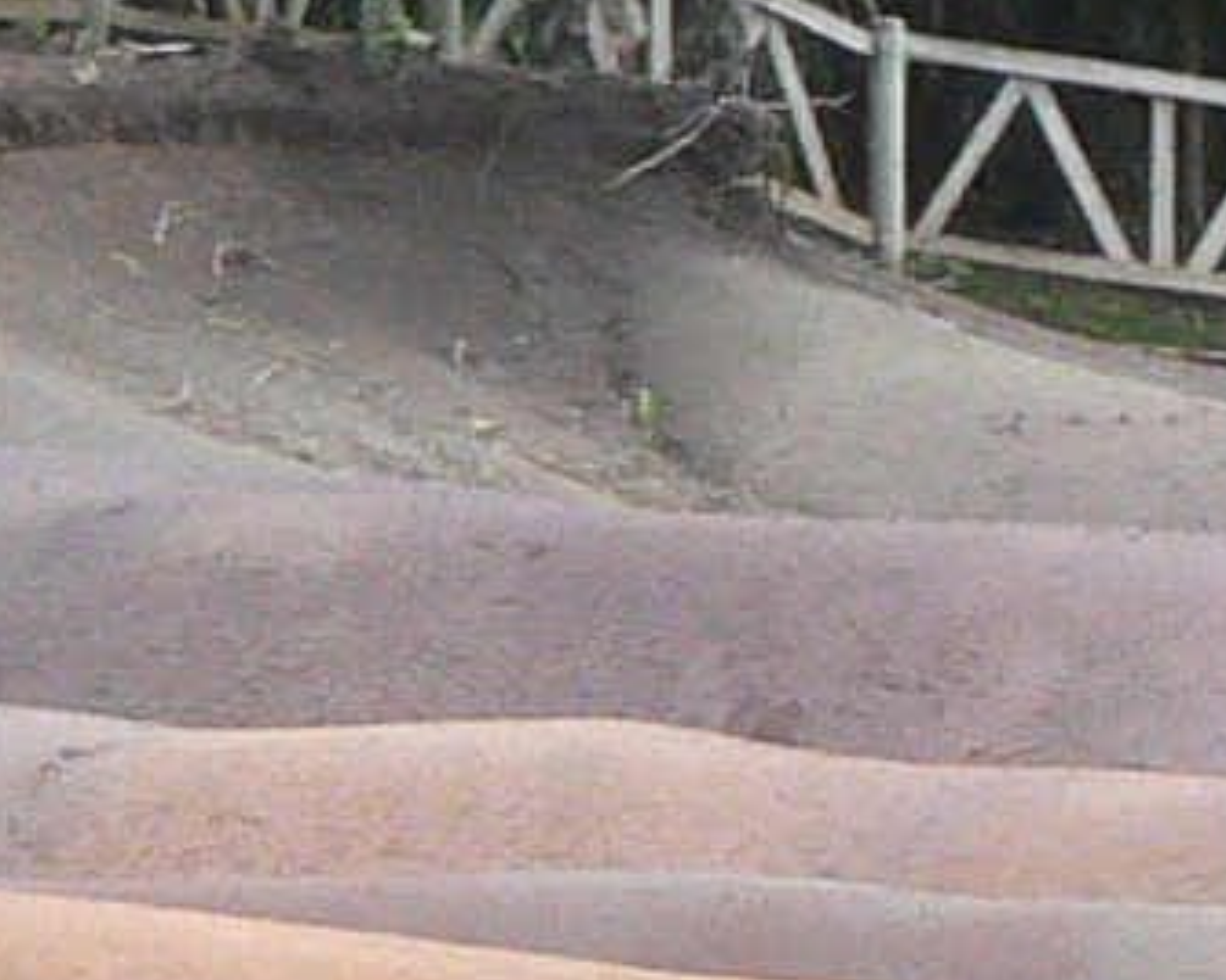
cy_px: 1839
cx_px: 3081
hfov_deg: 2.7
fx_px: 25690
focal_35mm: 708
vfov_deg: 2.2
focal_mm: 15.8
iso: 200
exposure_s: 1/400
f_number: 4
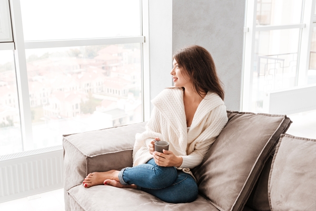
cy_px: 106
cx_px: 158
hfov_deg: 41.1
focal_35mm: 48
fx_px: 421
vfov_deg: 28.1
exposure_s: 1/125
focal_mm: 48
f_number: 3.5
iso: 400
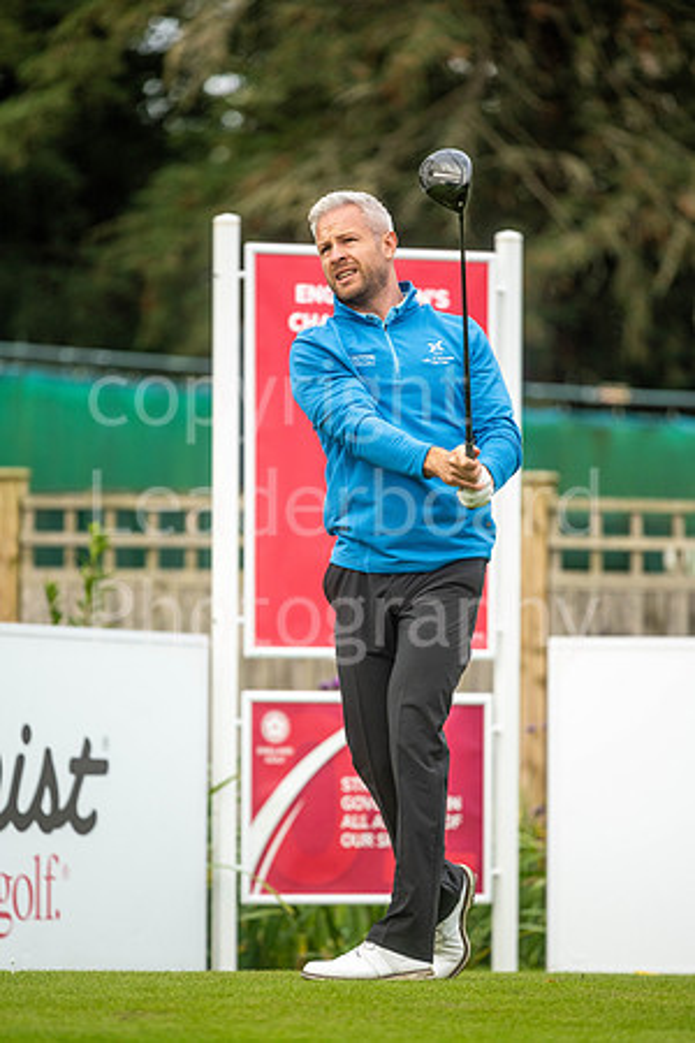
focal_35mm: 300
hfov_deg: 4.6
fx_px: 8687
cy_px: 522
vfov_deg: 6.9
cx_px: 348
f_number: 4
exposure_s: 1/800
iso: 640
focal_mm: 300
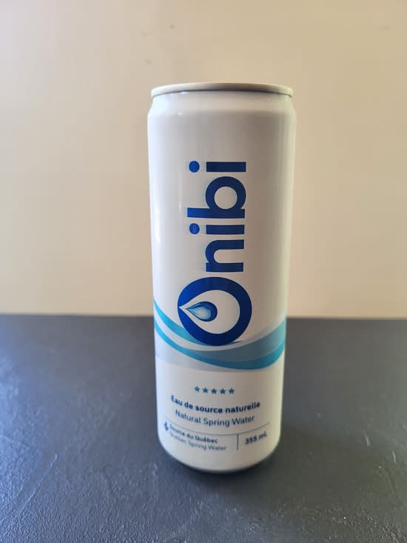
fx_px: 407
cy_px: 272
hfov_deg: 53.1
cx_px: 204
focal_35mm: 26
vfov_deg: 67.3
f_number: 1.8
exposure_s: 1/100
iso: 80
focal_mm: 5.4
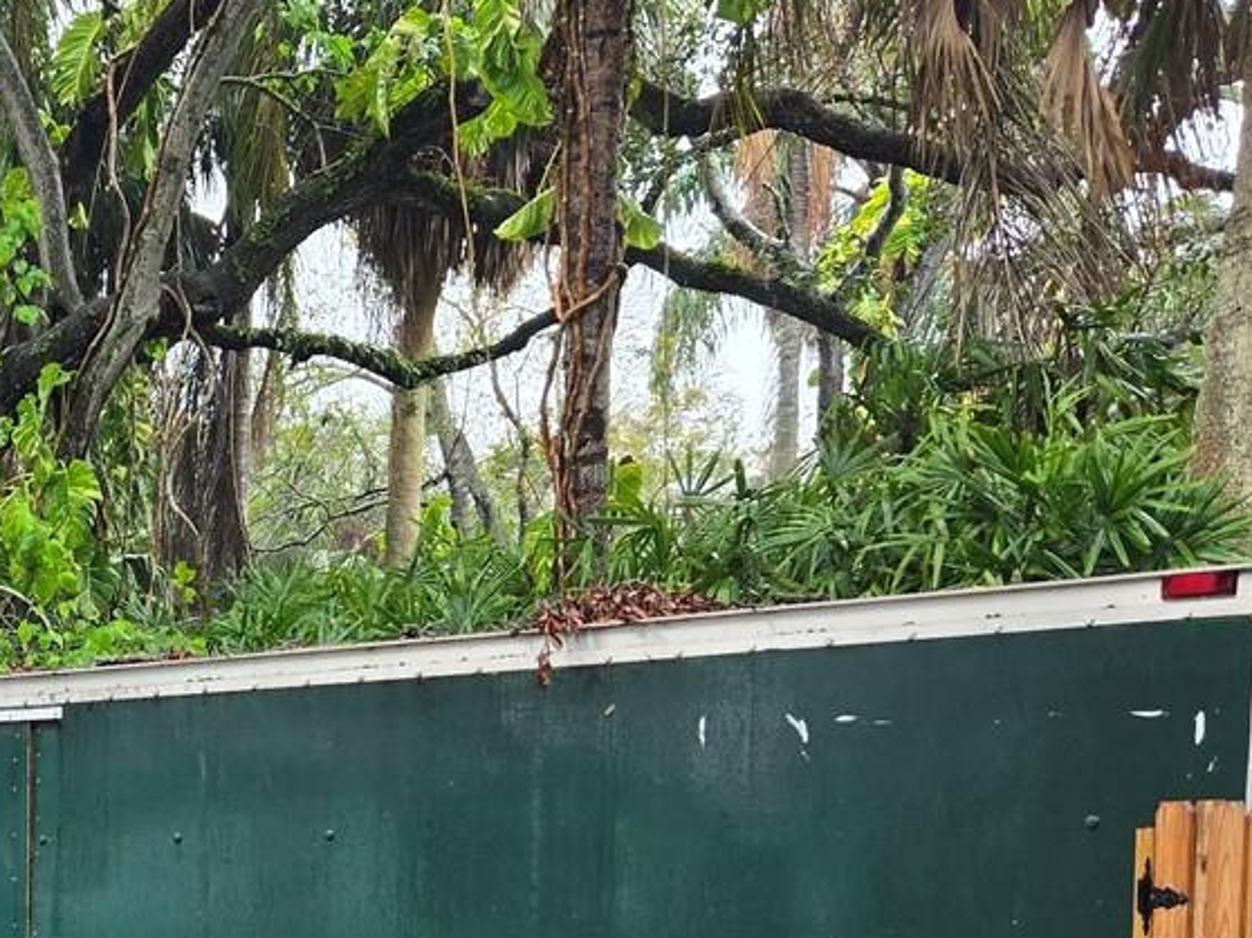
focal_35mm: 66
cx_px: -247
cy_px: 1026
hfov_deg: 26.2
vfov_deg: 21.2
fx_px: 2386
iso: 64
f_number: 1.8
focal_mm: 5.4
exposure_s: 1/180
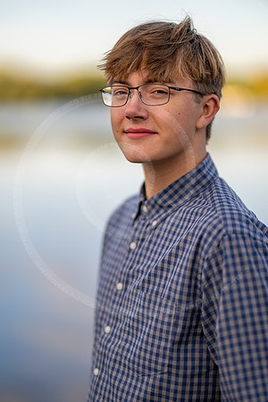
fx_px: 949
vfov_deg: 23.9
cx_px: 134
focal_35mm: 85
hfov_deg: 16.1
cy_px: 201
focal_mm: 85
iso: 100
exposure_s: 1/2000
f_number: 1.2
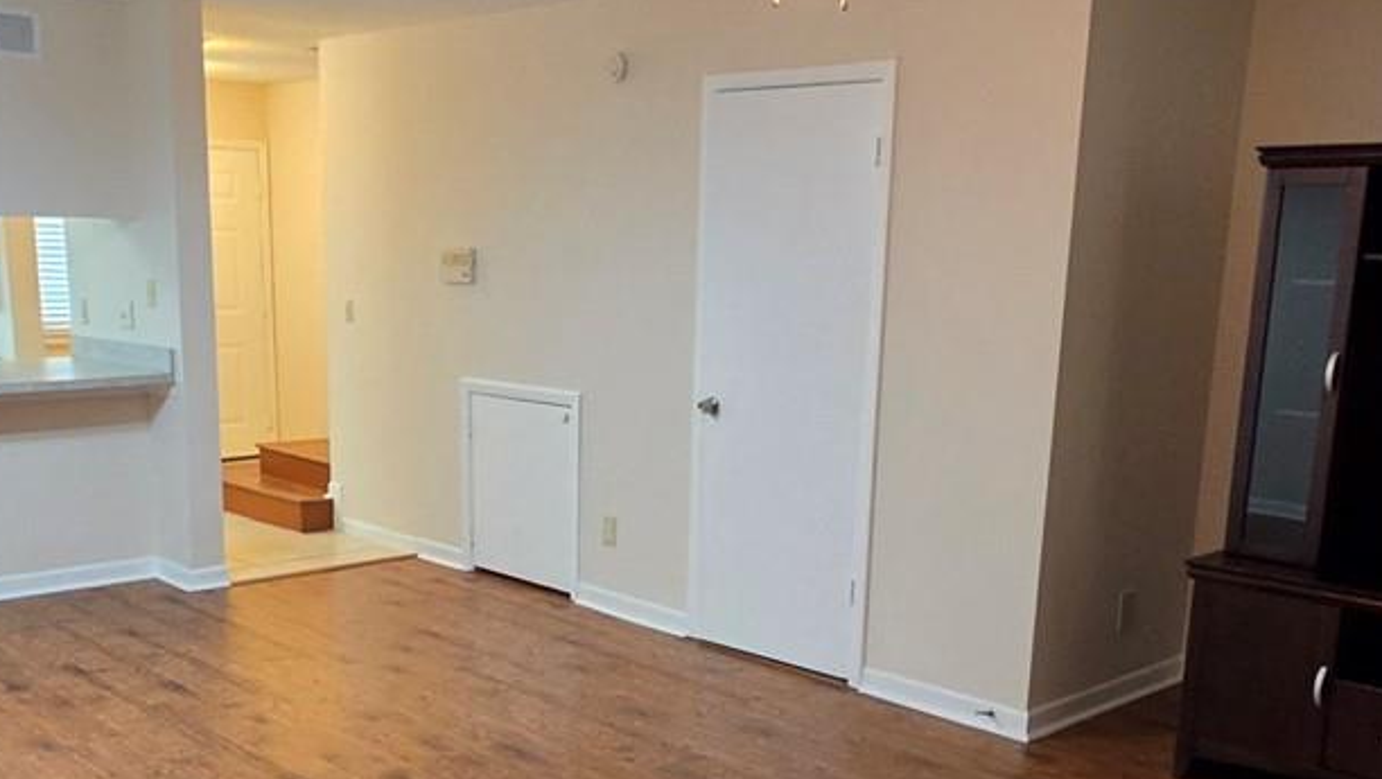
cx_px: 689
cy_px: 589
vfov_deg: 31.4
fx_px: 1357
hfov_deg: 54.0
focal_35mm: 37
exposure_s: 1/60
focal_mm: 2.2
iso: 320
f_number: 1.9
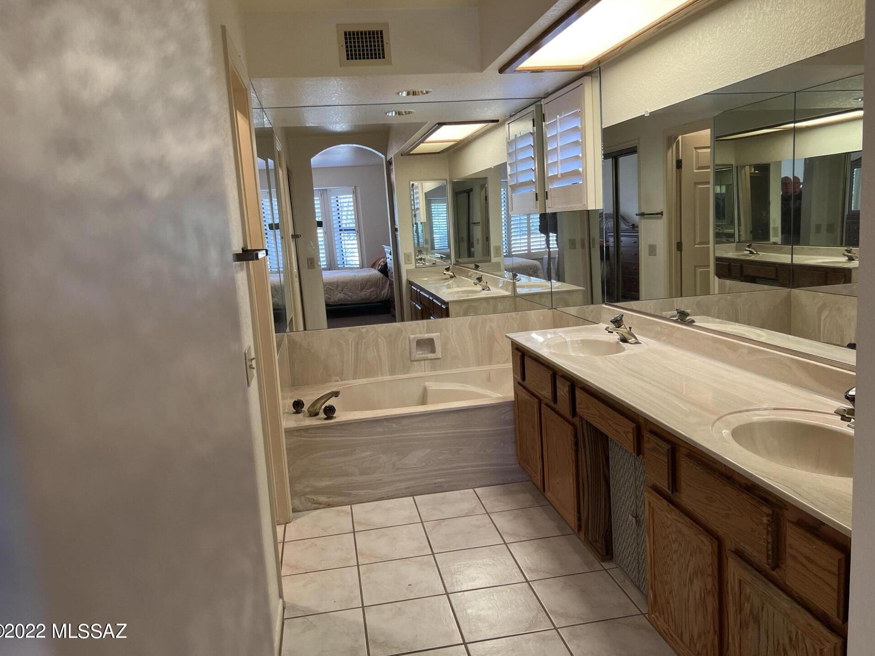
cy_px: 322
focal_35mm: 27
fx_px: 682
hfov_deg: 65.3
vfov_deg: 51.3
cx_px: 442
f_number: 1.5
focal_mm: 5.7
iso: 80
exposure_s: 1/60
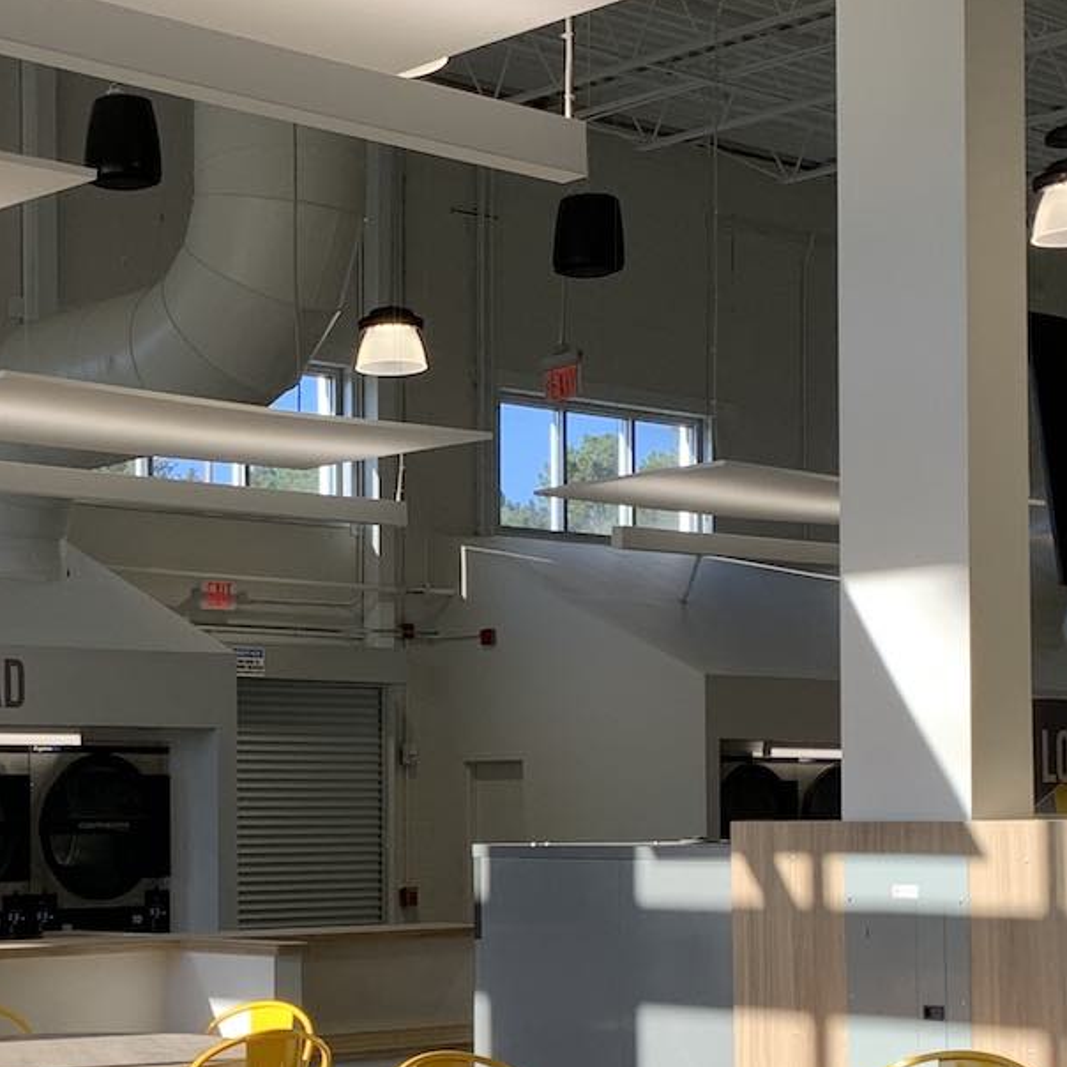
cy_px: 779
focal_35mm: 73
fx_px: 2546
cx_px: 265
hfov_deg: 23.4
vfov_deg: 23.5
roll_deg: -0.1
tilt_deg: +1.9
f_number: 1.8
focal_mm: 4.25
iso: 25
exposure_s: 1/340
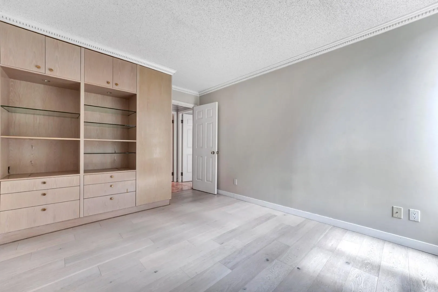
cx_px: 219
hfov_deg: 104.3
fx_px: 170
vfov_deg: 81.2
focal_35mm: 14
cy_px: 146
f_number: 8
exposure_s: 1/50
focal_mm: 14
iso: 400
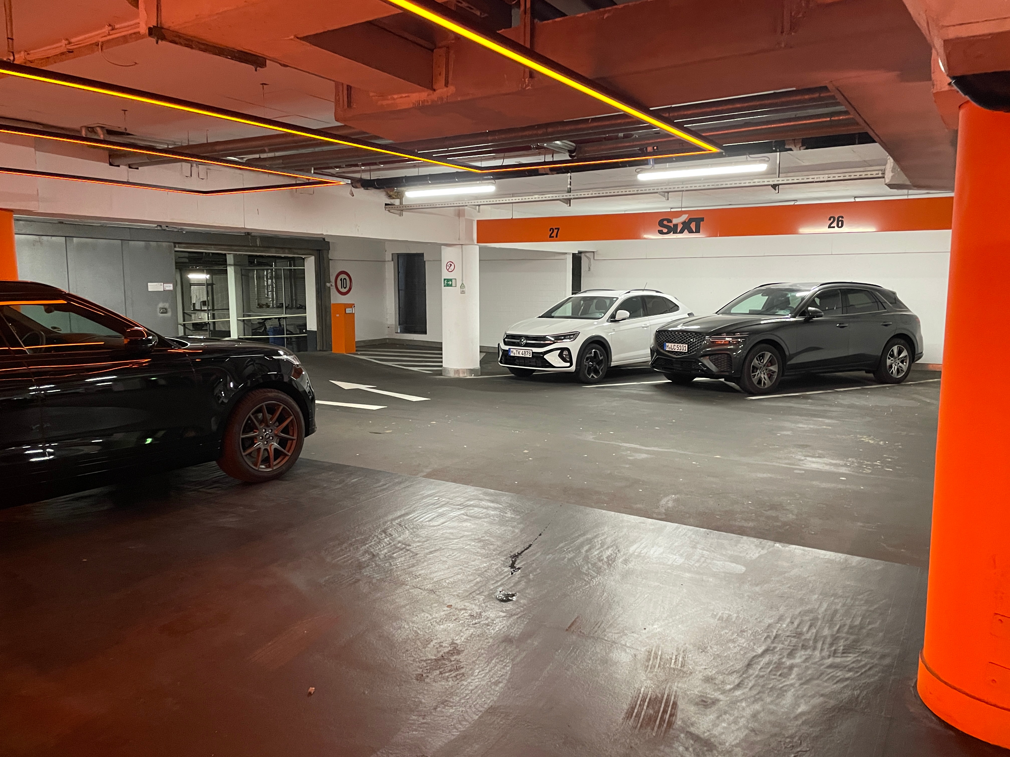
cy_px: 378
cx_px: 505
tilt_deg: -5.5
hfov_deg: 67.3
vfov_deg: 53.1
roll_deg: -0.2
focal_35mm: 26
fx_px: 759
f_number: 1.6
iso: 500
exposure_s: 1/60
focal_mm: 4.2
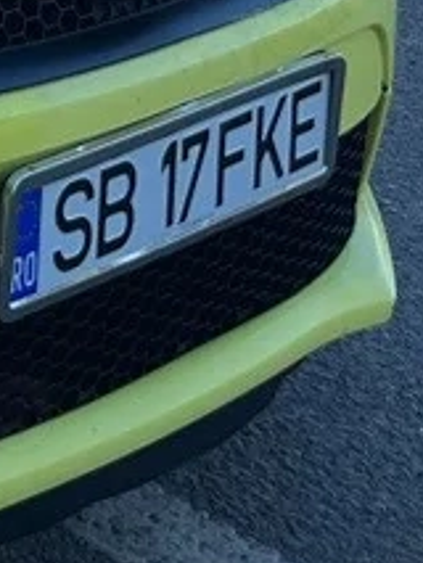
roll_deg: -1.0
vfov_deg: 10.7
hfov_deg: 8.1
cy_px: -687
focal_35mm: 163
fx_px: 2653
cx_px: -738
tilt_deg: -3.3
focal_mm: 5.1
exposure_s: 1/2309
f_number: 1.6
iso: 50
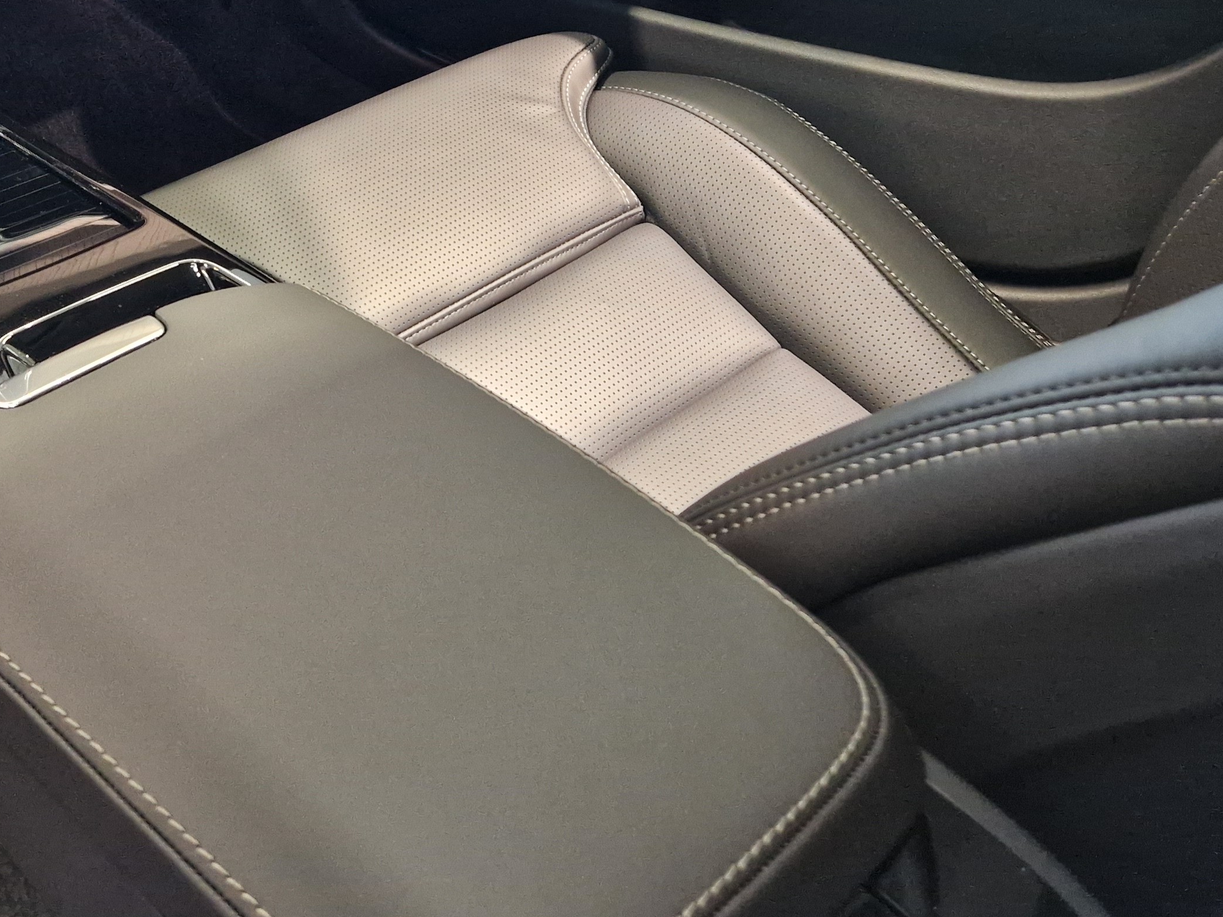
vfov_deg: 31.2
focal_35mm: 44
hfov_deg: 40.7
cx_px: 197
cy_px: 78
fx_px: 1554
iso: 500
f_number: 1.8
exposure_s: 1/100
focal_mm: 5.4
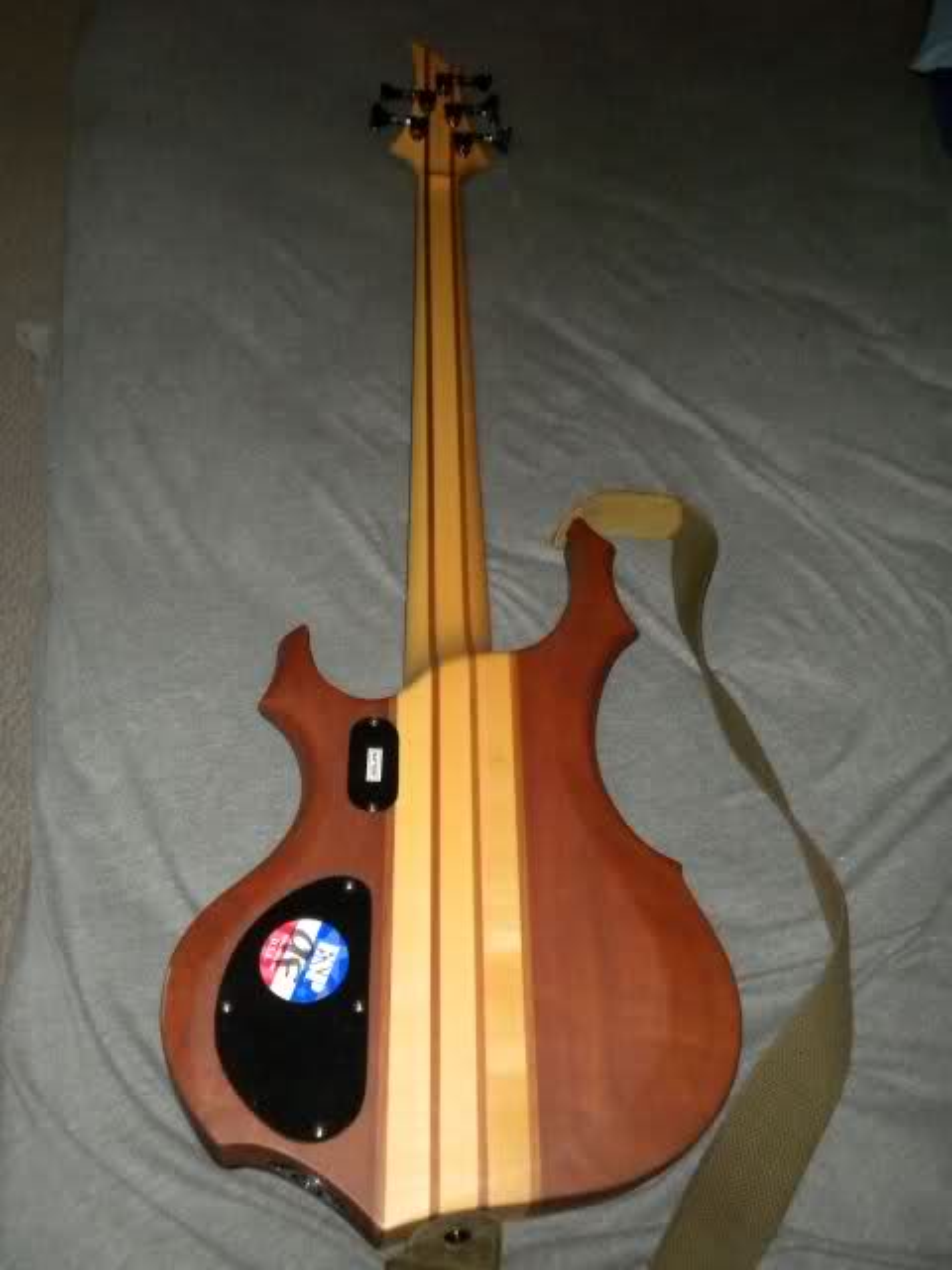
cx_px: 476
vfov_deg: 50.1
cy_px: 635
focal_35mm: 37
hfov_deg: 38.7
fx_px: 1357
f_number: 3.5
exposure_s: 1/30
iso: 400
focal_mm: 6.6
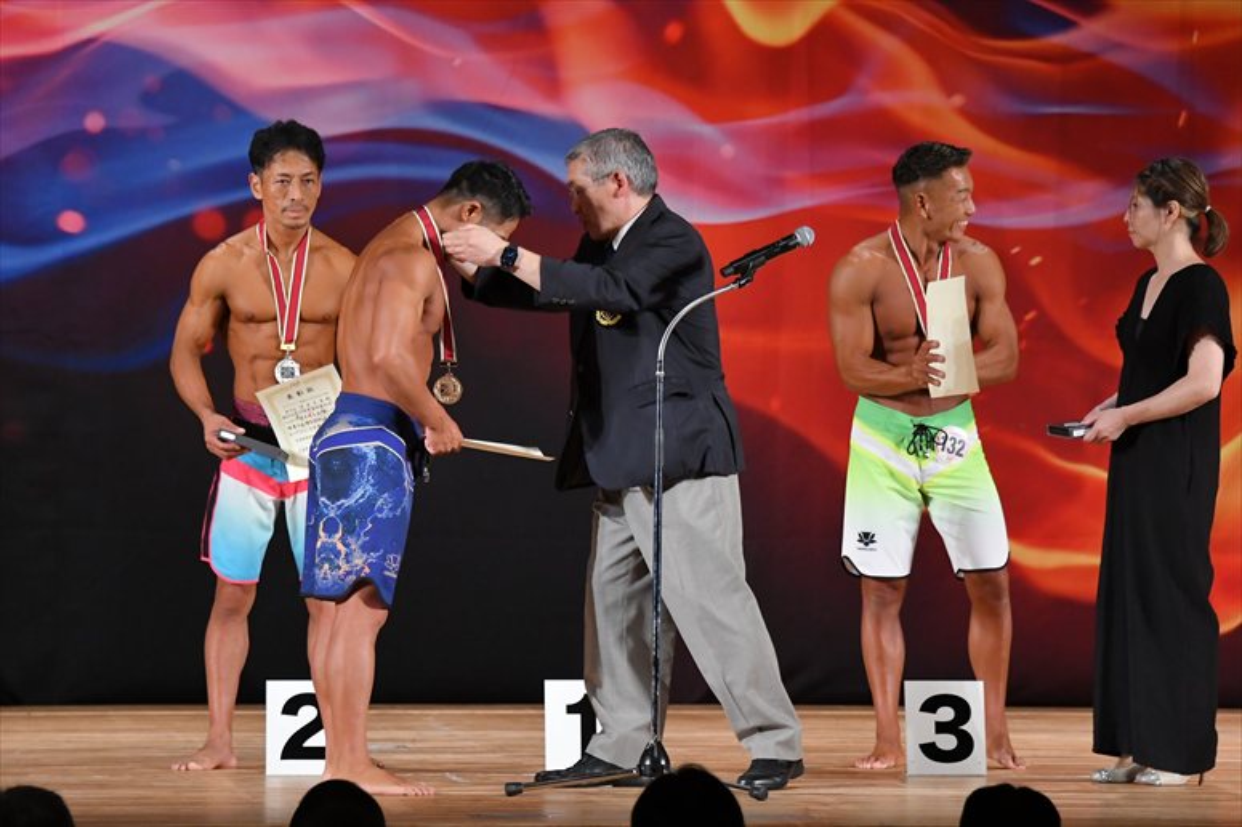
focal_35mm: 225
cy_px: 414
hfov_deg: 9.2
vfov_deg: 6.1
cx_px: 621
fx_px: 7759
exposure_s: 1/400
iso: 3200
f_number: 5.6
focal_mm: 150
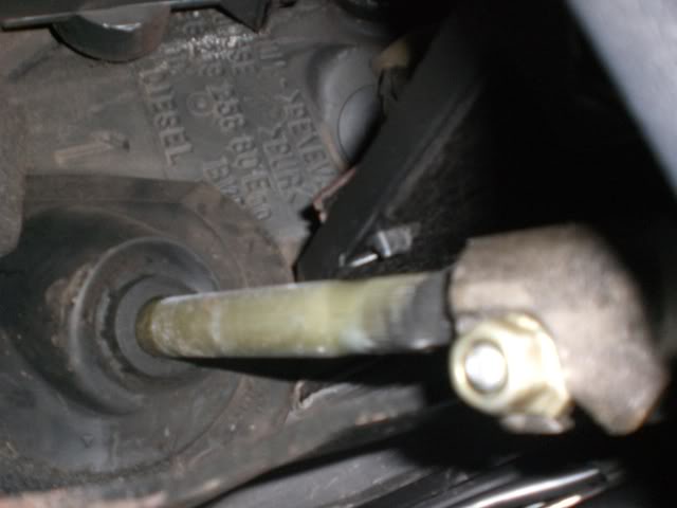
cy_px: 254
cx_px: 338
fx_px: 743
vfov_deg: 37.7
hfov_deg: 49.0
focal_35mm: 38
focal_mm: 6.3
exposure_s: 1/60
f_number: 3.1
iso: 200
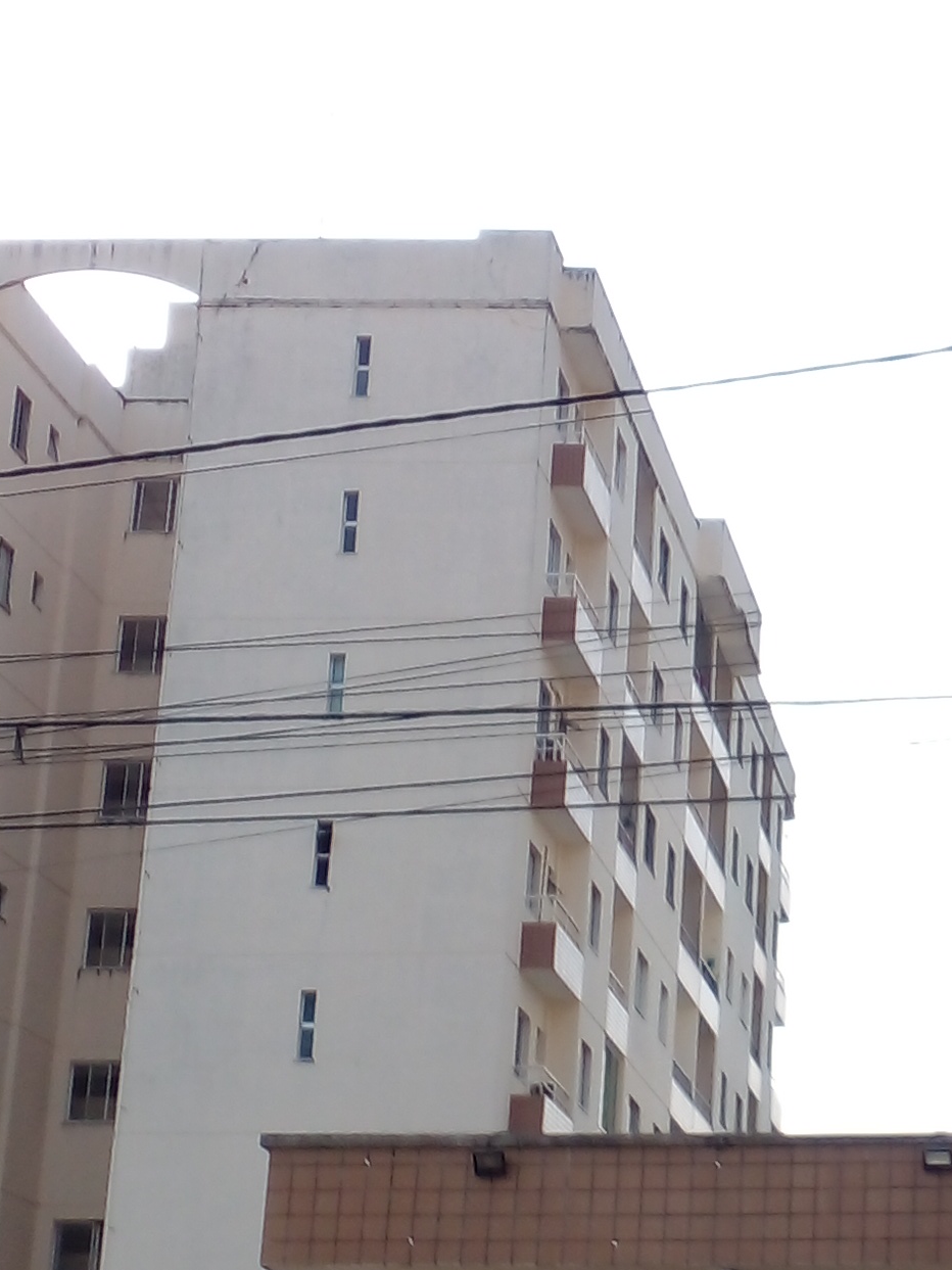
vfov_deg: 22.0
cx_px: 1104
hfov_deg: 16.0
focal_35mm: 89
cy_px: 648
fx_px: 3264
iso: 40
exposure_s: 1/719
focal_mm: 3.6
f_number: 1.9
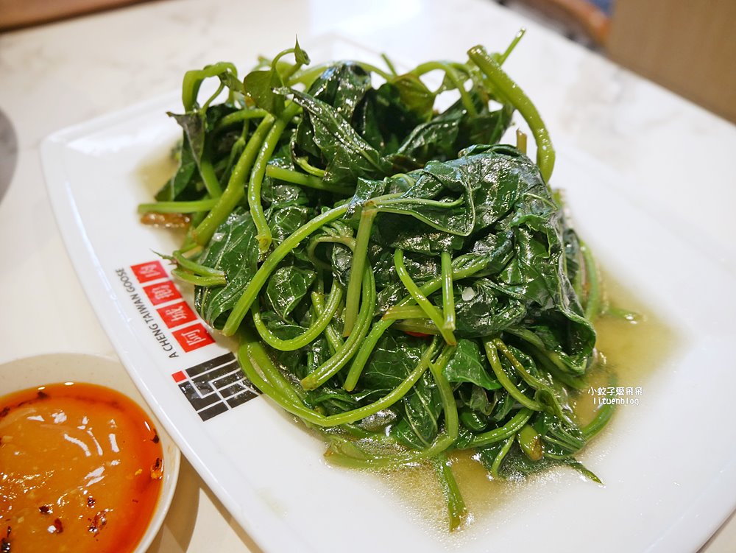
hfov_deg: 63.4
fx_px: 596
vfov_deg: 49.8
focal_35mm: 28
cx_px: 368
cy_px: 276
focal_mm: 14
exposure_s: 1/60
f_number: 3.5
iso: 400
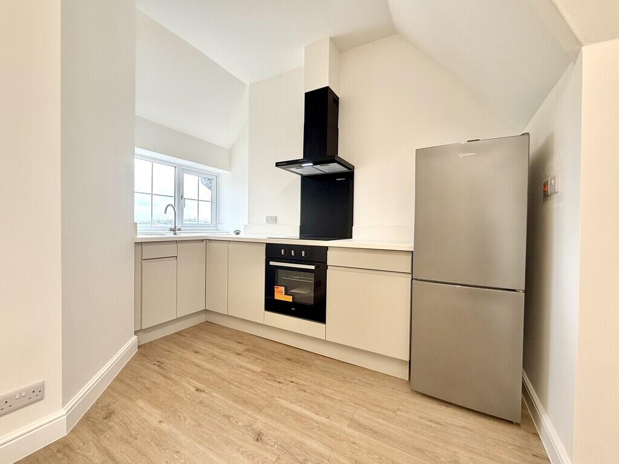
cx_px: 310
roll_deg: +0.1
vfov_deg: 85.7
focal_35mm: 14
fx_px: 250
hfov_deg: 102.1
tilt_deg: -1.0
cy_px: 232
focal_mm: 2.22
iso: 64
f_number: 2.2
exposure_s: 1/100
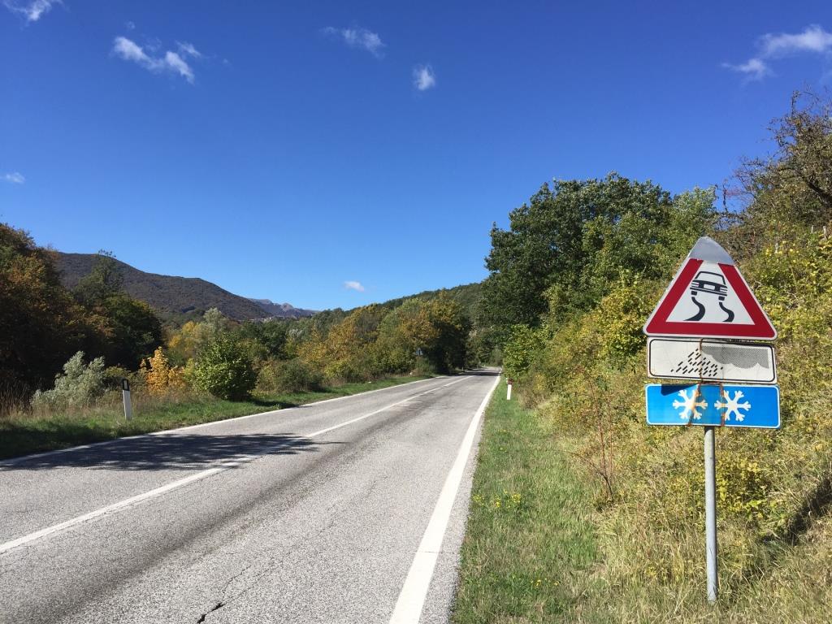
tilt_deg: +3.0
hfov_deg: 61.7
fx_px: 697
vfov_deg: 48.2
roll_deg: -2.7
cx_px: 416
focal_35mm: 29
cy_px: 312
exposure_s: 1/1799
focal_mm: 4.15
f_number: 2.2
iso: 32
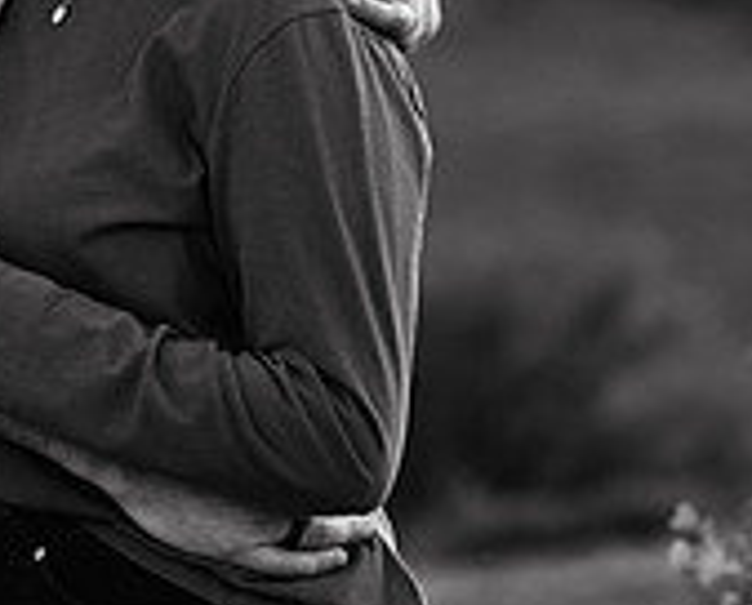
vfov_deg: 3.7
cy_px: -282
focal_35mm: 416
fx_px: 9280
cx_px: -93
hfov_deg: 4.6
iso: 500
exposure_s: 1/160
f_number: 4.5
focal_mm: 115
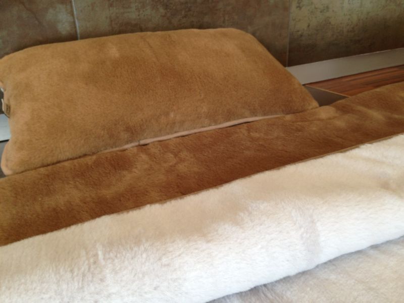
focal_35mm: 33
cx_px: 202
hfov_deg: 55.4
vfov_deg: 42.9
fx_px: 385
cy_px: 152
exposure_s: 1/24
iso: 64
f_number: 2.4
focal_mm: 4.12
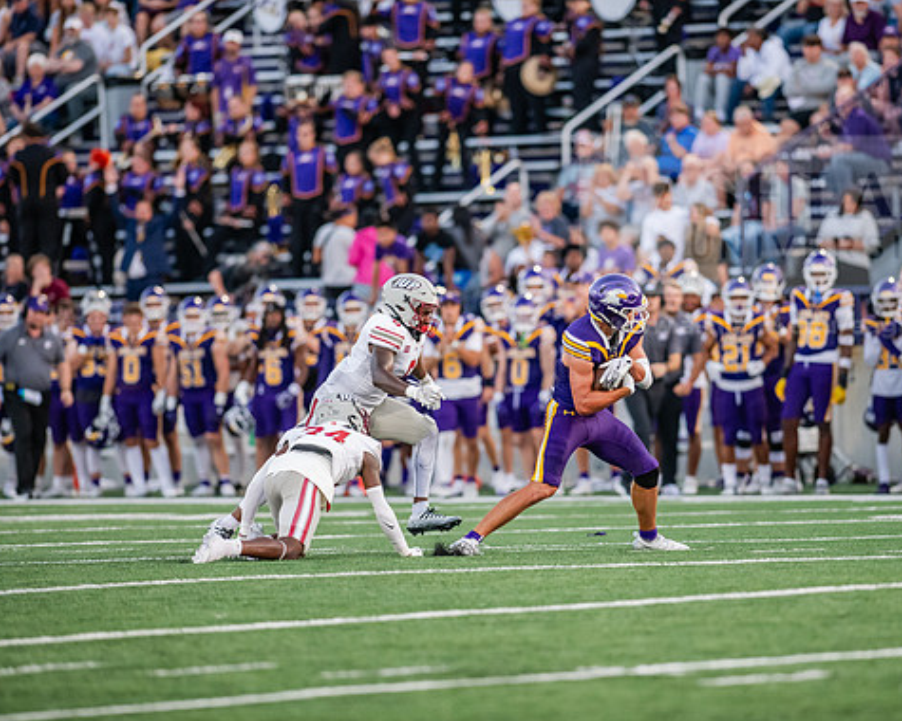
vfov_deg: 4.5
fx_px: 9183
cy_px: 365
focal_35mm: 344
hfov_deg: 5.6
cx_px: 522
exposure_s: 1/1000
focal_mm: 300
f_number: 3.2
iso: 3200
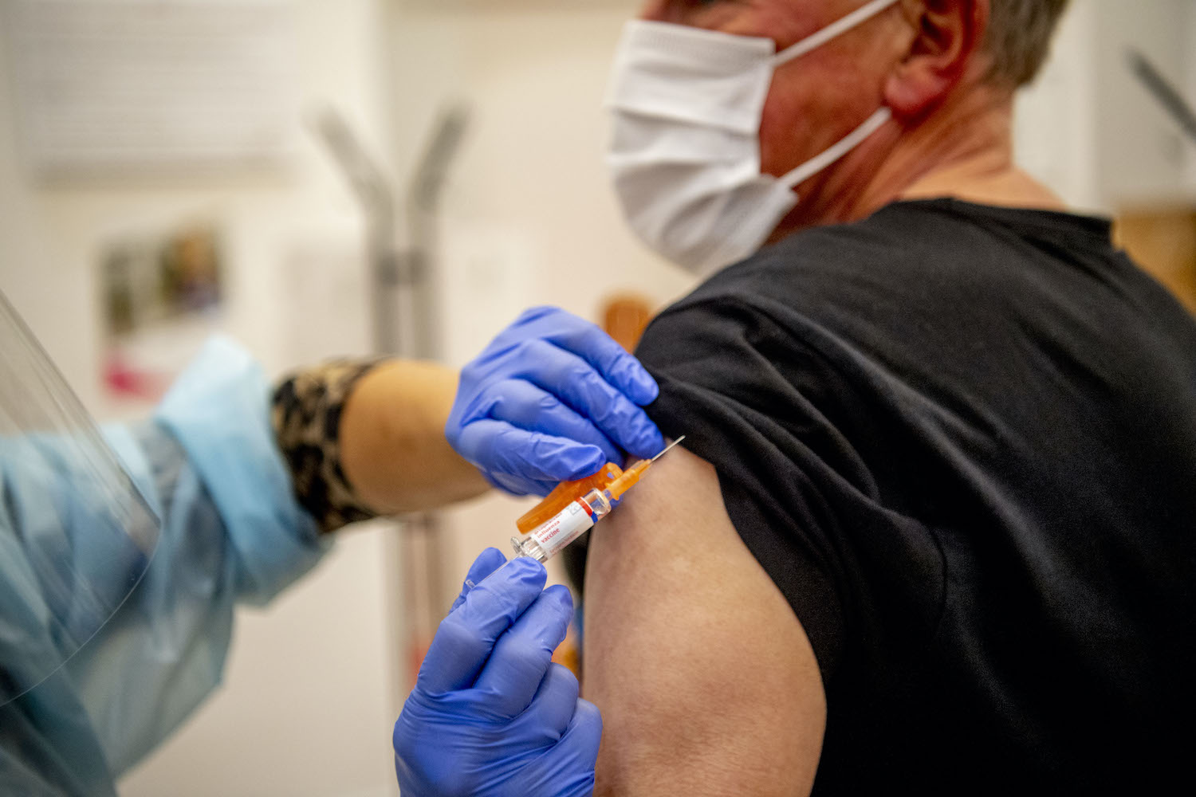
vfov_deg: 27.0
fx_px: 1661
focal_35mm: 50
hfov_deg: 39.6
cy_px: 398
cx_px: 598
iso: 4000
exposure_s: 1/320
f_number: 2.8
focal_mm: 50
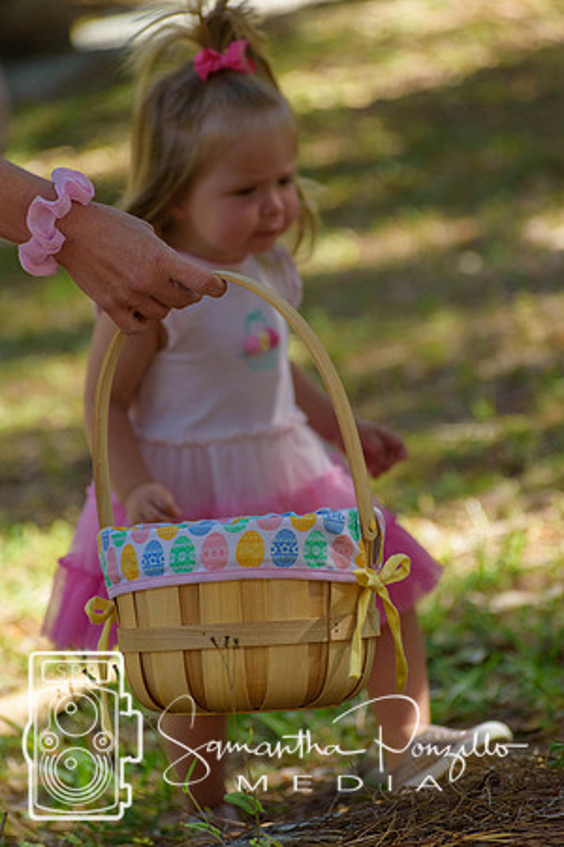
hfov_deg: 5.2
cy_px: 424
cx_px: 282
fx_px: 6168
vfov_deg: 7.8
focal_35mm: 262
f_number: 5
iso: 640
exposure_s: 1/1000
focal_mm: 175
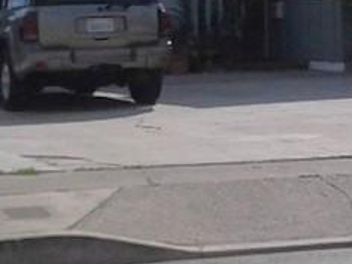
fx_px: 1535
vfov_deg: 9.7
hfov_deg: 12.7
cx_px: 459
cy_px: -58
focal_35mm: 151
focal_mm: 3.3
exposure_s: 1/3636
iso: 50
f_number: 2.2
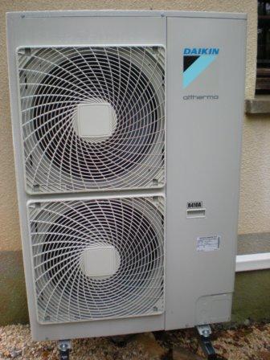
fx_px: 395
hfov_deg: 37.7
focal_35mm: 38
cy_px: 180
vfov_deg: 49.0
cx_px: 135
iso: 200
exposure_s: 1/52.8
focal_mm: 6.3
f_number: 3.1
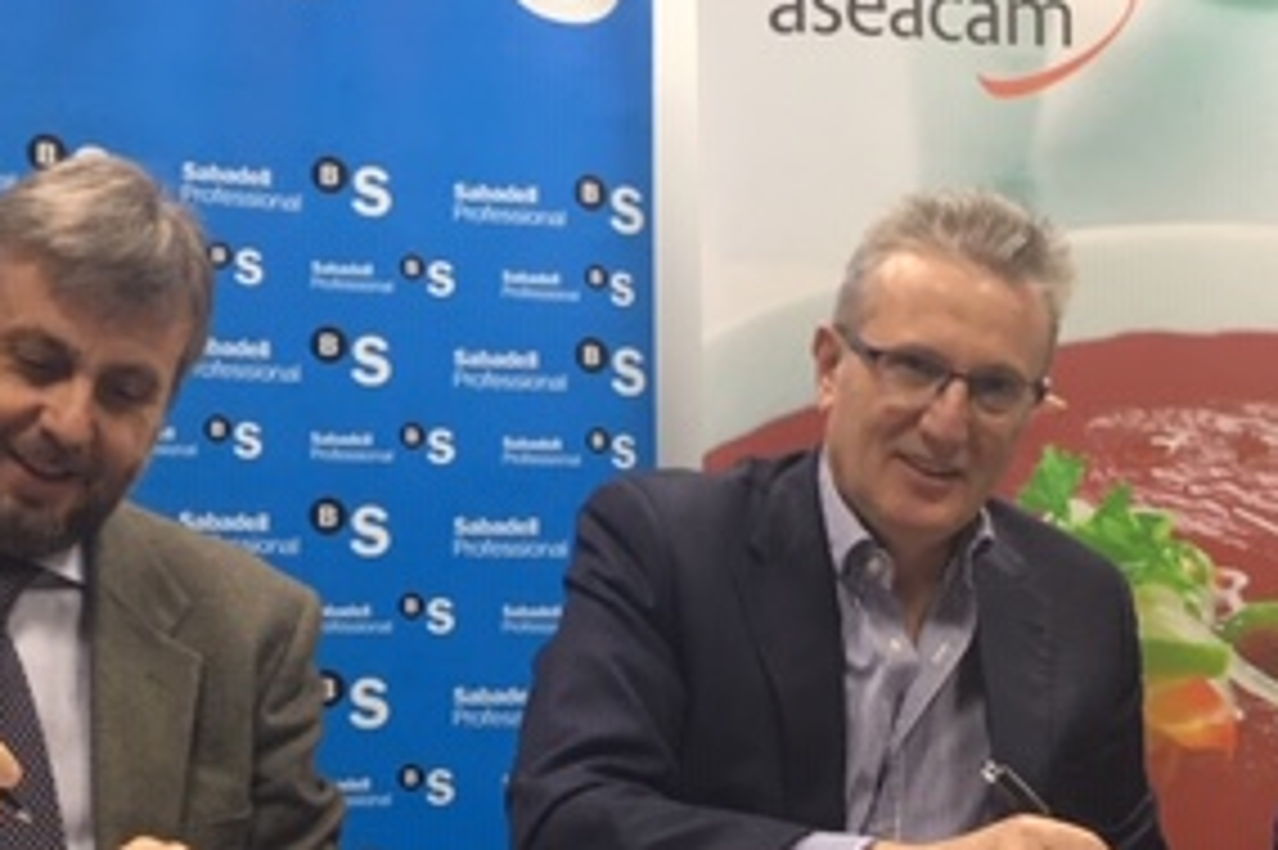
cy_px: 567
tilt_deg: +4.0
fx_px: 2413
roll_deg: +0.7
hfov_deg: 29.6
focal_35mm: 68
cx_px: 792
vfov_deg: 19.9
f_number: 2.2
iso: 64
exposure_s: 1/17
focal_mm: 4.15
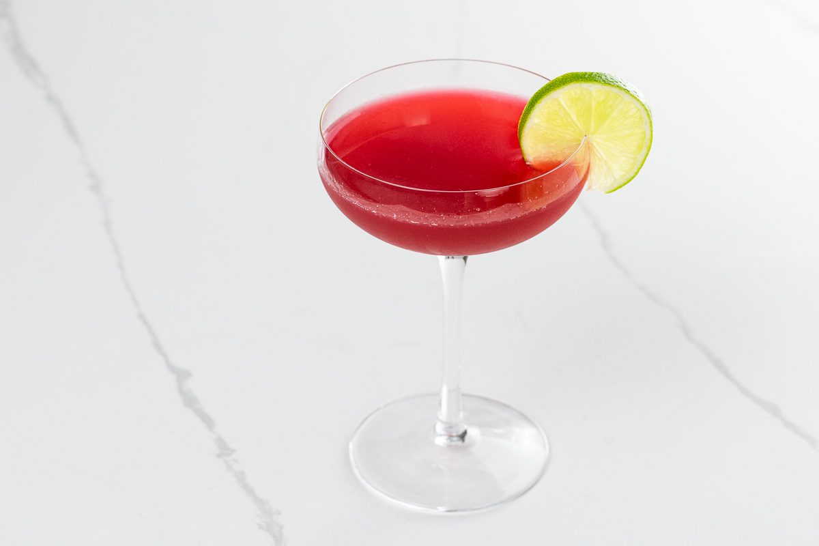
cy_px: 273
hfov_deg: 19.4
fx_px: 2392
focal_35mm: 105
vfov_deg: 13.0
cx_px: 410
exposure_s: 1/125
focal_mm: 105
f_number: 13
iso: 1600
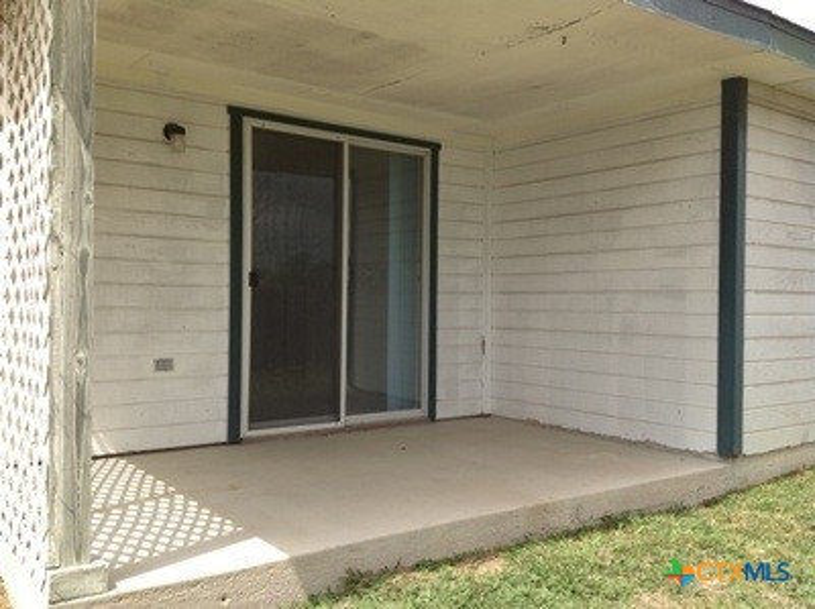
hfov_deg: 52.7
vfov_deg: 40.6
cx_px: 408
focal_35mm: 35
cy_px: 304
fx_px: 823
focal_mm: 4.28
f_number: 2.4
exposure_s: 1/916
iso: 50
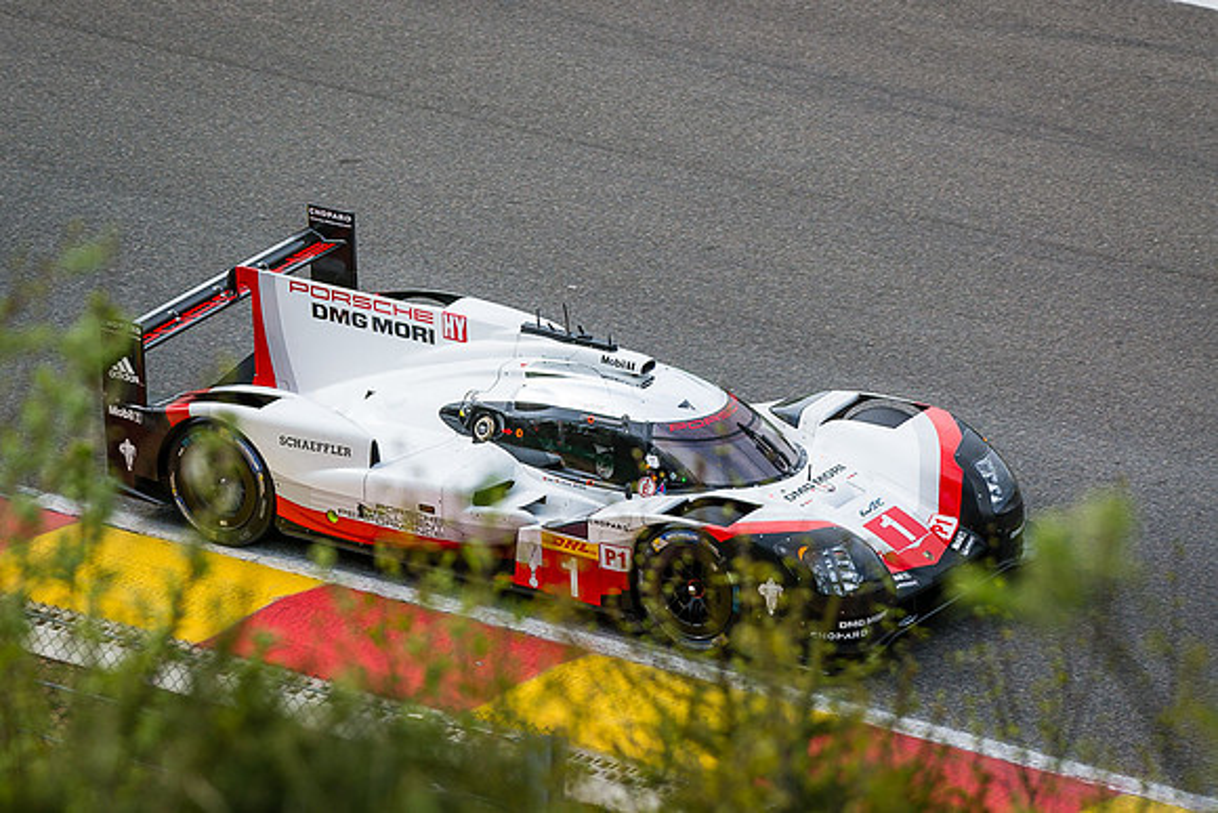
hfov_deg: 6.2
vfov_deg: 4.2
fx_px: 11156
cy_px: 548
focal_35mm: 330
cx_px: 309
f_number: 5.6
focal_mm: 210
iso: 100
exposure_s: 1/2500
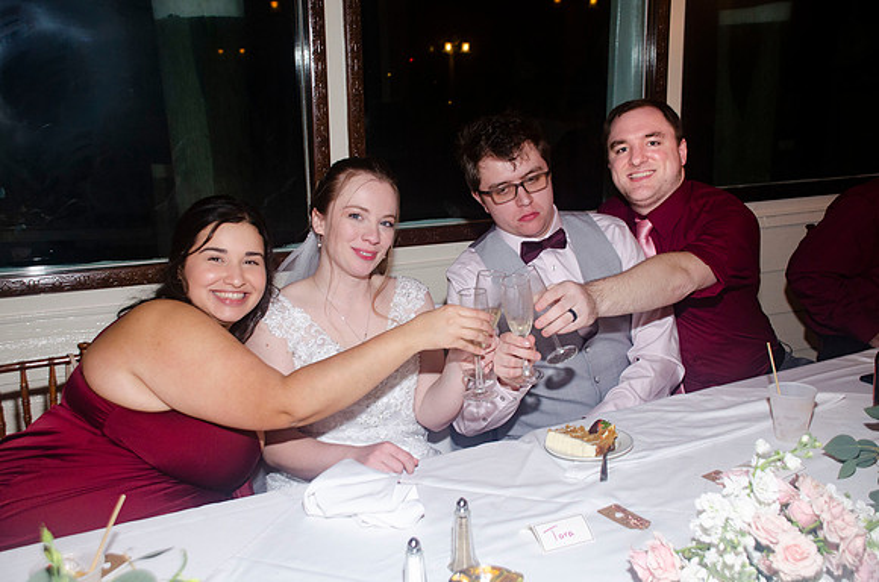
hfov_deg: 49.6
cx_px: 440
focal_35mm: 39
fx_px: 950
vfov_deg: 34.1
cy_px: 291
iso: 400
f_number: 3.8
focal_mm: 26
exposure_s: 1/60
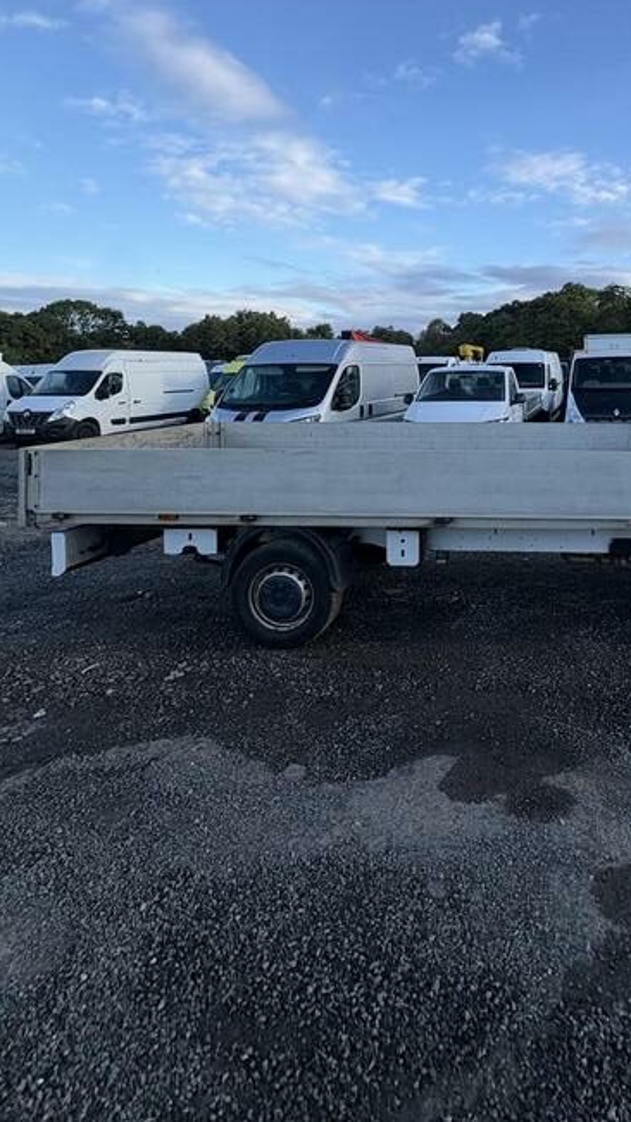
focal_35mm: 21
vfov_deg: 80.8
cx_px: 547
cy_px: 367
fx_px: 625
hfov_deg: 48.9
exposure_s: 1/641
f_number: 2.2
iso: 40
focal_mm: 2.22
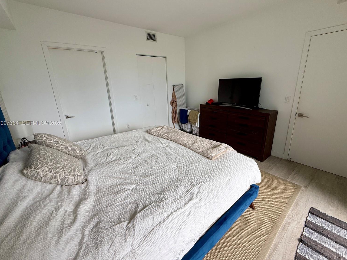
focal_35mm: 15
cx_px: 176
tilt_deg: -15.5
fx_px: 150
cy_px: 124
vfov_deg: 81.7
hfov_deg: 98.2
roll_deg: +1.8
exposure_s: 1/99
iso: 80
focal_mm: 2.22
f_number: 2.2
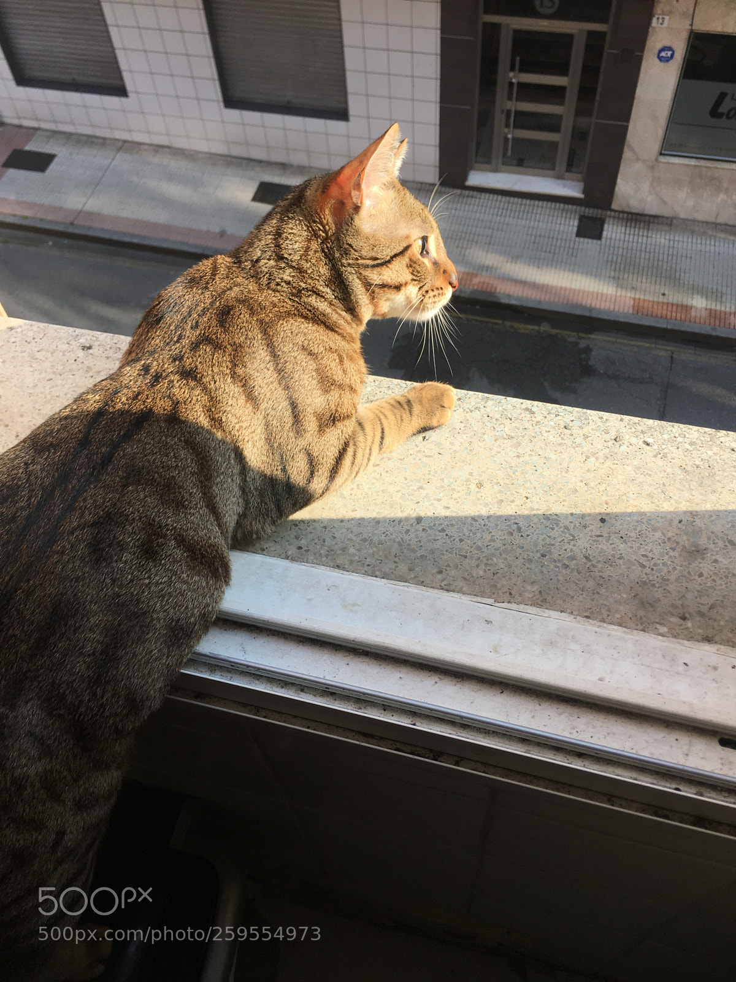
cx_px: 368
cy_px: 491
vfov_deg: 61.7
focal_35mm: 29
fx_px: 822
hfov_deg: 48.2
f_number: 2.2
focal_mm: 4.15
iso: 25
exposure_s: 1/469
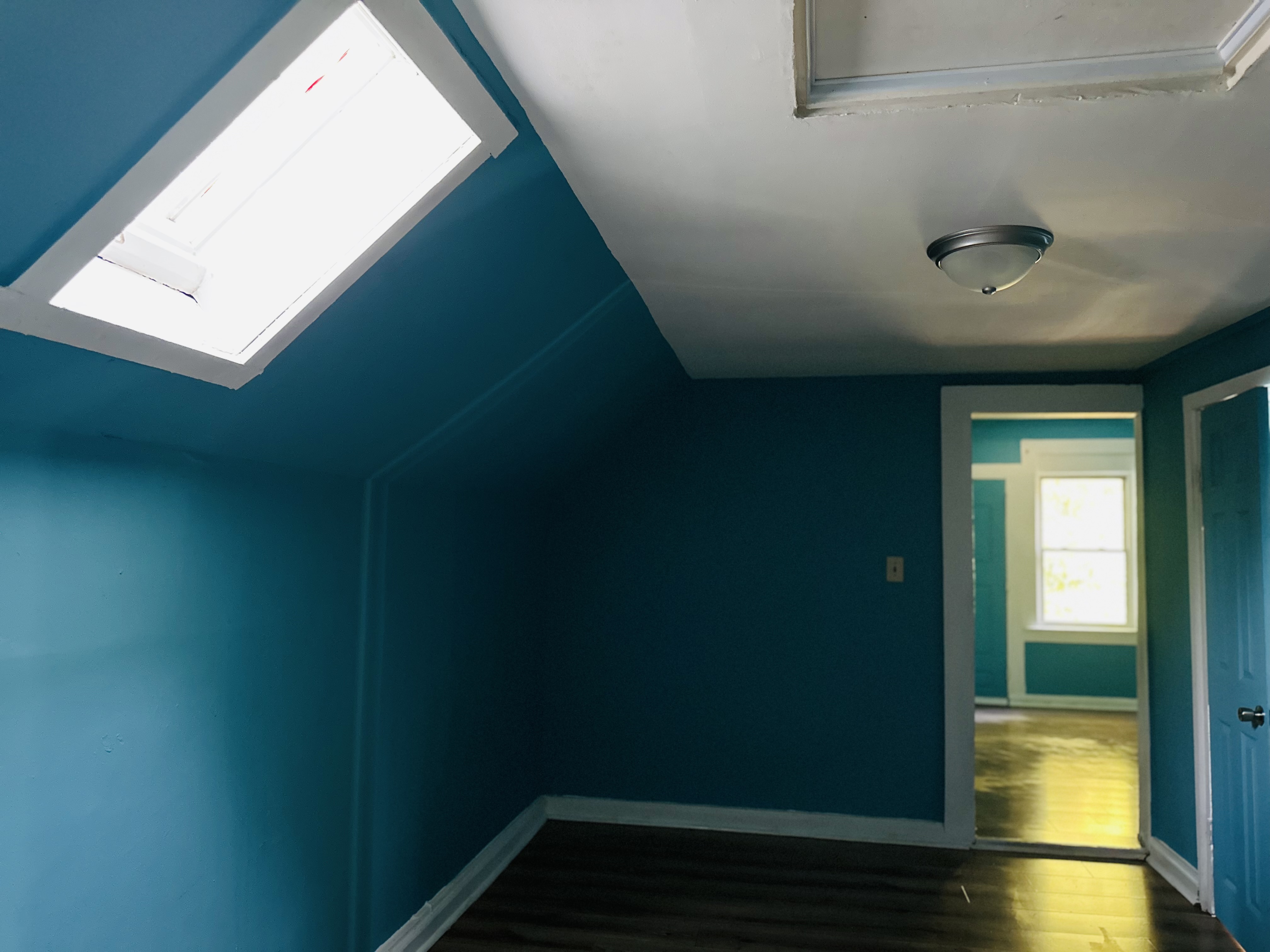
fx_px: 881
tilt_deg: +3.6
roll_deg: -1.6
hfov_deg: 71.6
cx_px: 635
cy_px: 476
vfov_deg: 56.8
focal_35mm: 24
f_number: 1.78
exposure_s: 1/33
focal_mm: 6.86
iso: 1000
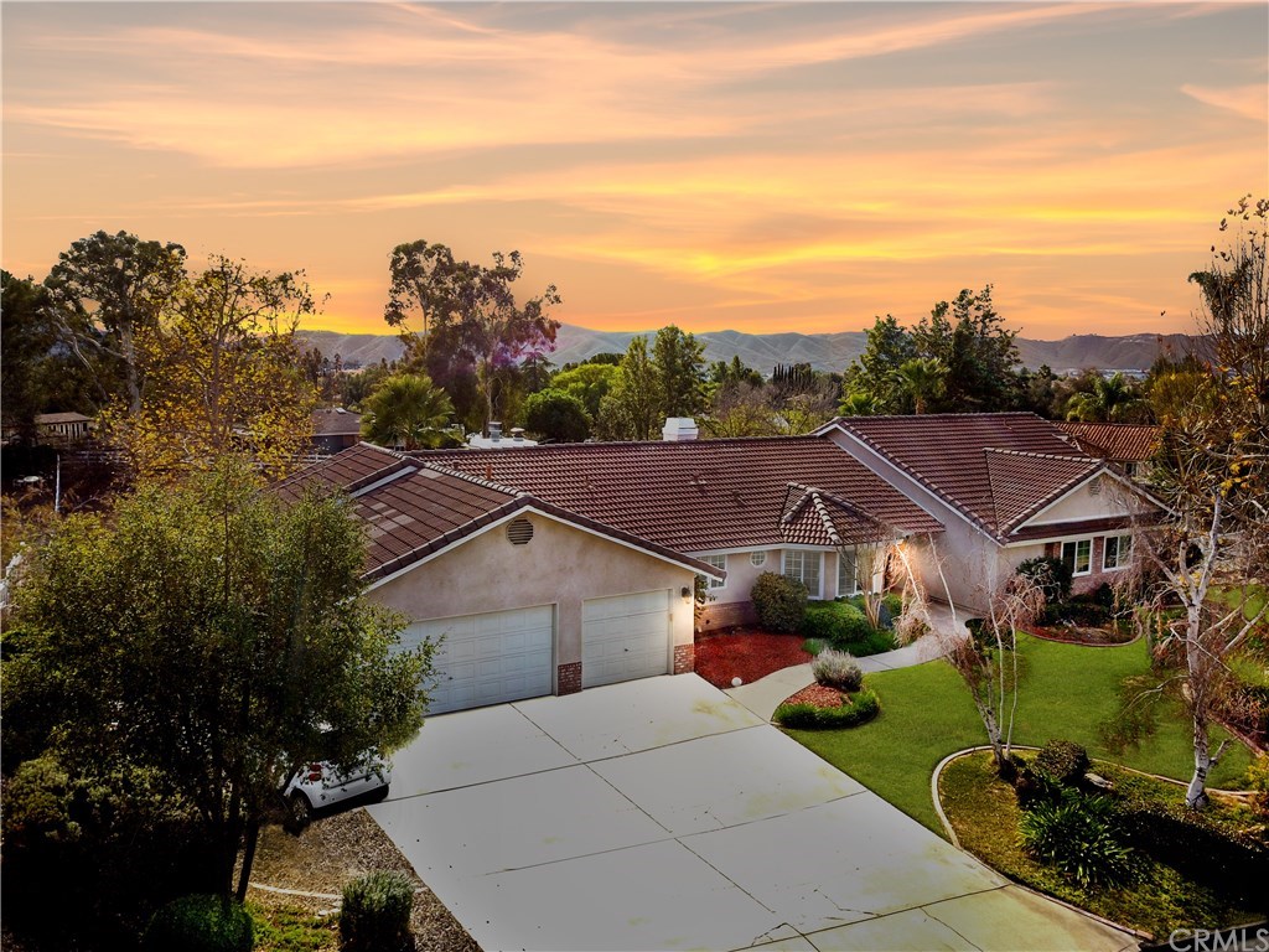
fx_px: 953
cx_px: 634
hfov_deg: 67.3
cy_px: 476
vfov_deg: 53.1
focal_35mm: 26
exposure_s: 1/25
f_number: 2.2
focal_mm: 4.73
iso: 142
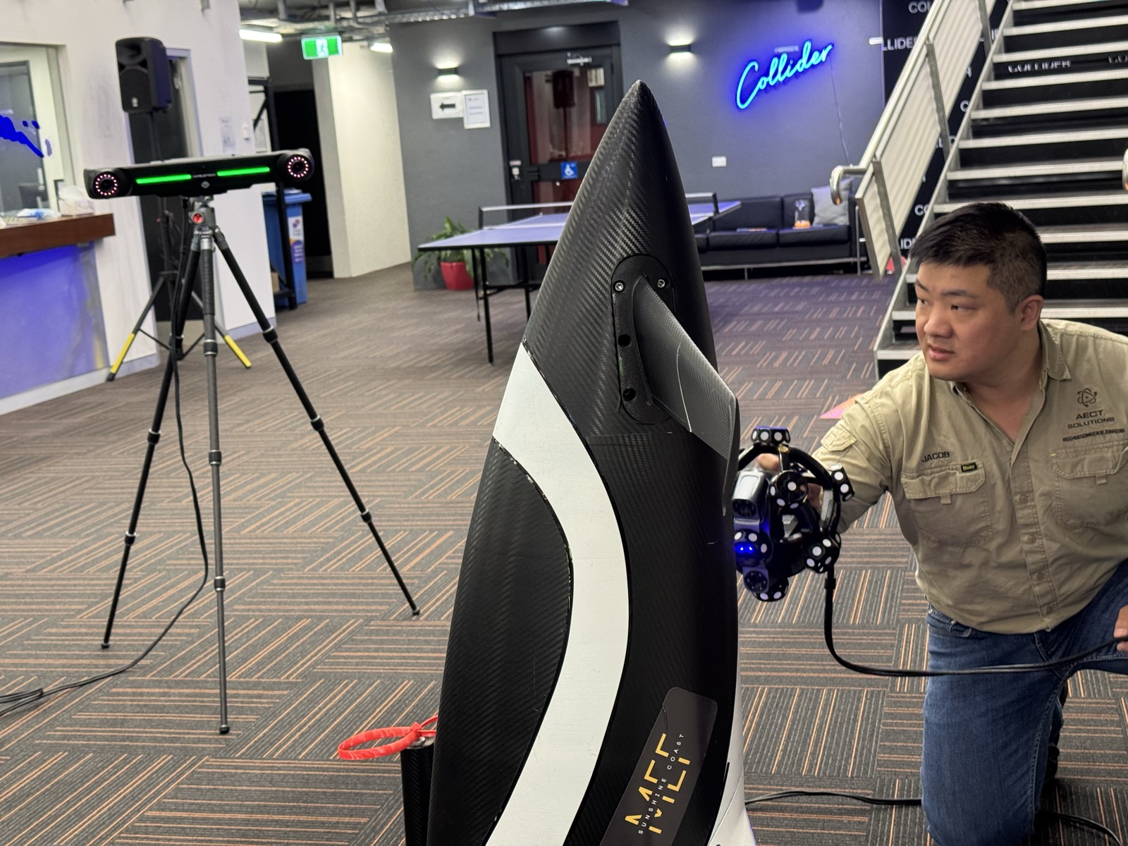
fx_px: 1564
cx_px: 564
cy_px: 423
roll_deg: +4.4
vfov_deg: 30.3
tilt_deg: -10.6
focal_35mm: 48
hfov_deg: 39.7
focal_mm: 6.76
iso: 200
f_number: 1.78
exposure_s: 1/40
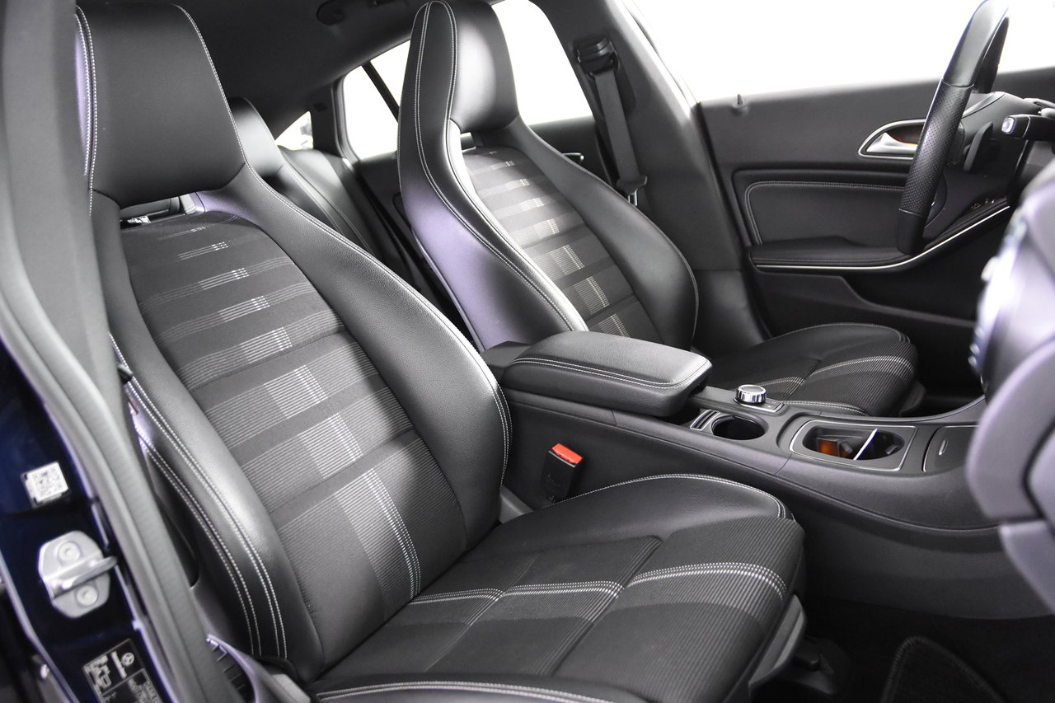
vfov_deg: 43.6
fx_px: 879
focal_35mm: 30
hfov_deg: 61.9
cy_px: 352
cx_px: 528
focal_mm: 20
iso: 4500
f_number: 2.8
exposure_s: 1/30
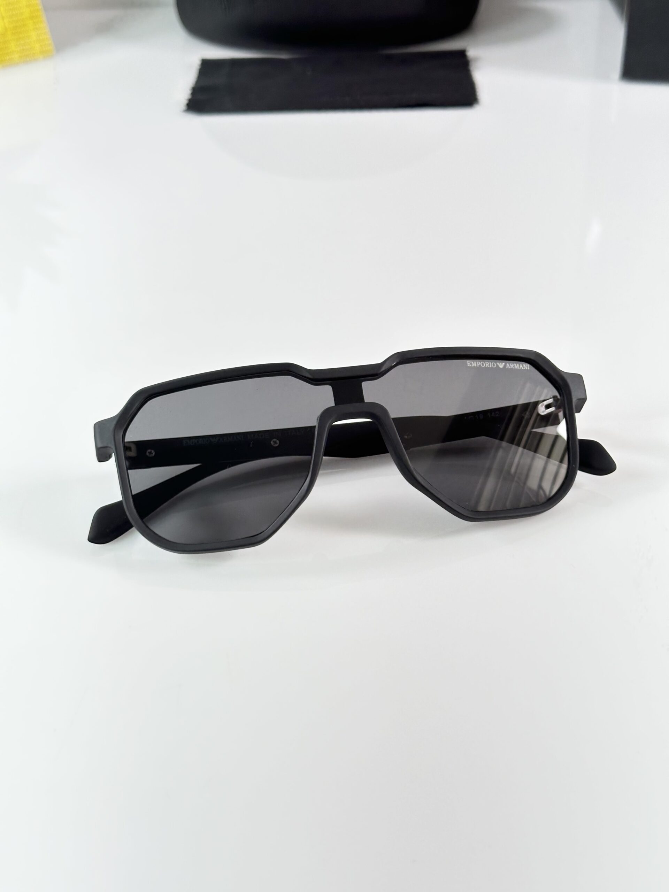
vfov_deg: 39.7
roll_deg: +2.6
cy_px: 446
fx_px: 1237
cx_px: 334
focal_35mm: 48
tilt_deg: -36.0
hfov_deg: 30.3
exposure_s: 1/100
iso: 80
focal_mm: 6.86
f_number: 1.78
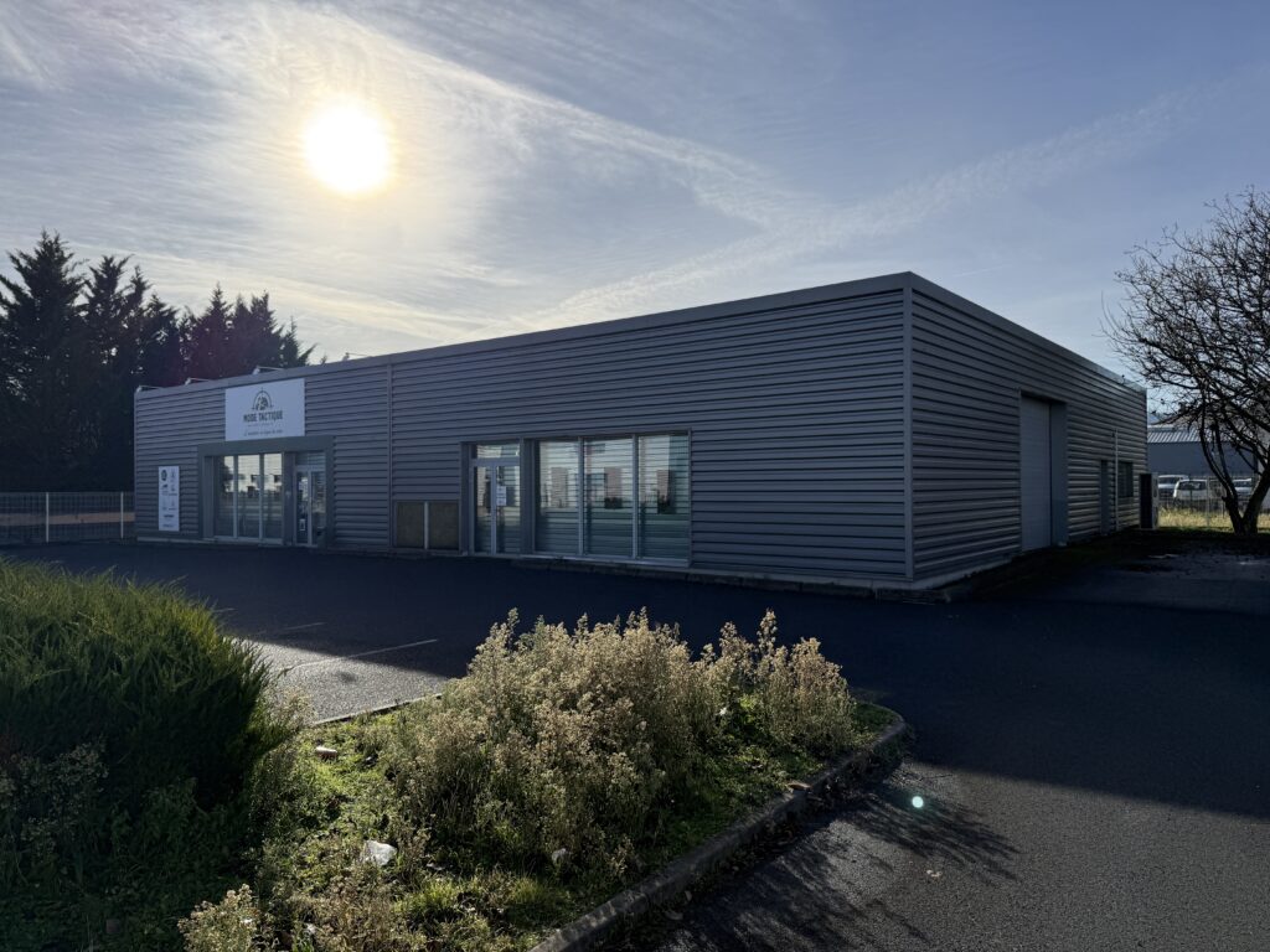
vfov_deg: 56.8
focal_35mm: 24
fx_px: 881
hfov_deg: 71.6
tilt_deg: +0.4
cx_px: 635
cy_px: 476
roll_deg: +0.0
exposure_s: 1/11905
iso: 100
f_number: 1.78
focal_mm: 6.76
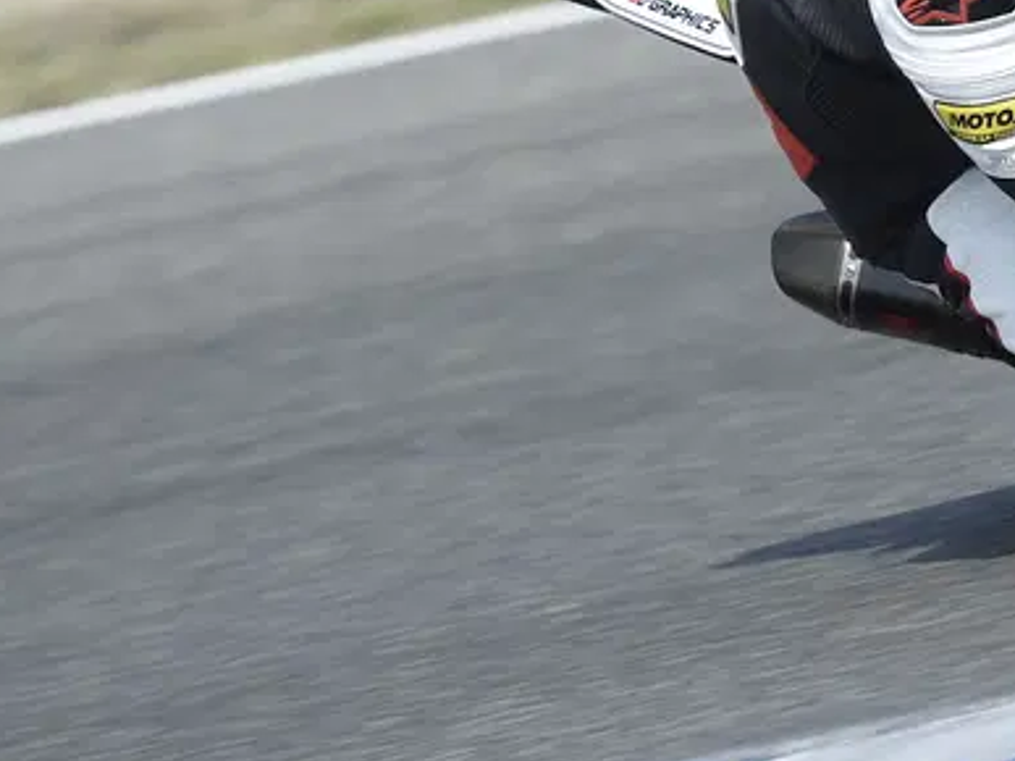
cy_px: -146
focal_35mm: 1790
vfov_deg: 0.8
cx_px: 1463
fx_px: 52470
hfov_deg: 1.1
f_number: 7.1
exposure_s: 1/640
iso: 200
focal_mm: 600
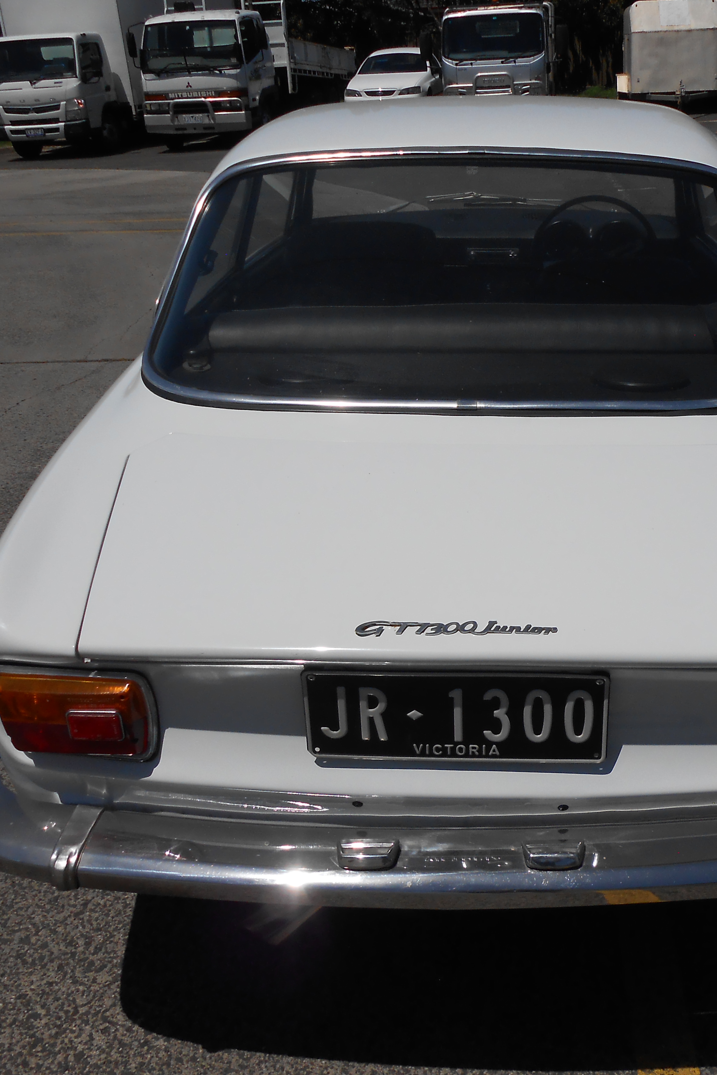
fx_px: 1105
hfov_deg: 35.5
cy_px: 528
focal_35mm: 37
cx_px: 491
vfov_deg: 51.9
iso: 80
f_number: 11.5
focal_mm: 4.6
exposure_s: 1/500
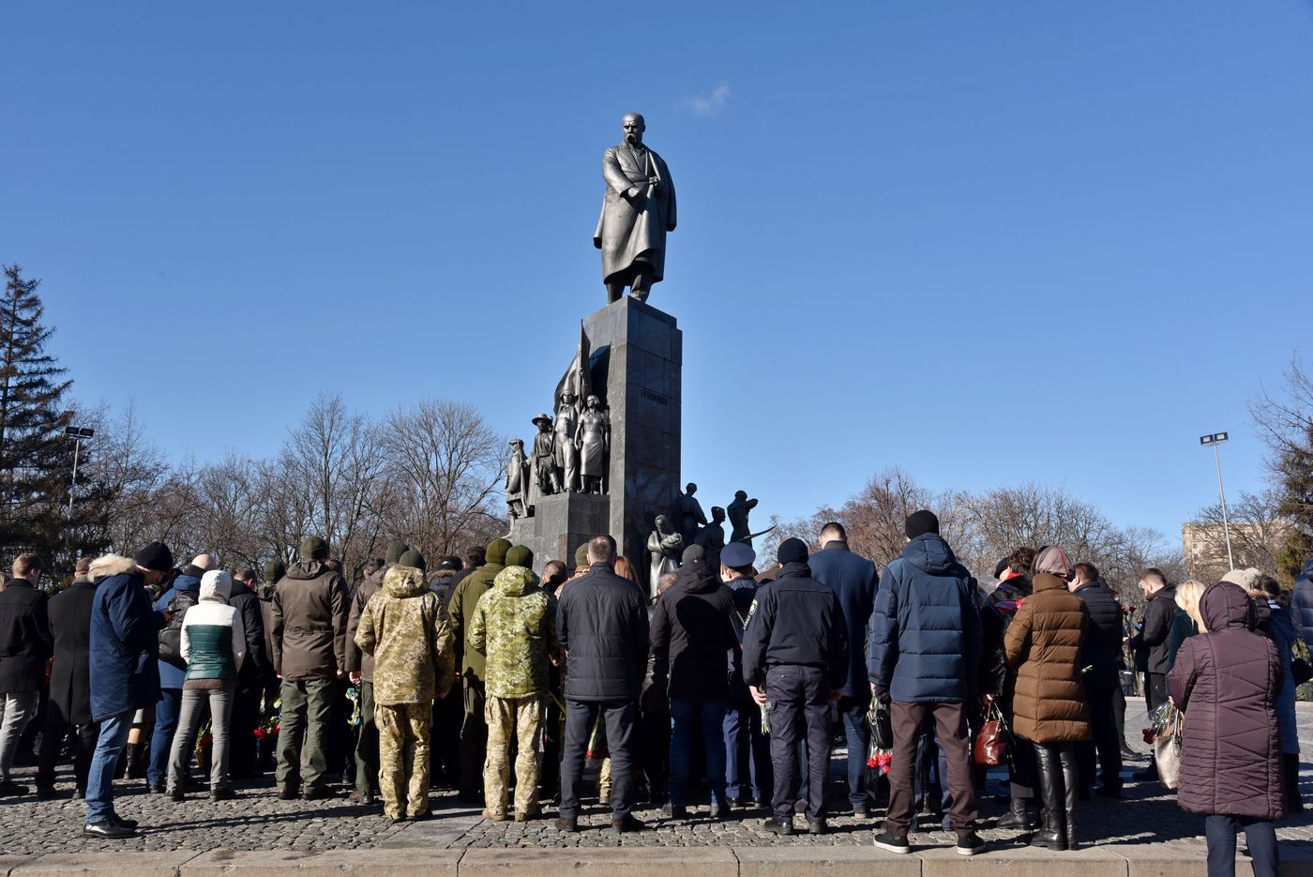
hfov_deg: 55.8
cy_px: 438
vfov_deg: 38.9
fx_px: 1241
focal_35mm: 34
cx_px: 656
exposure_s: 1/640
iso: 320
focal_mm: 34
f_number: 10
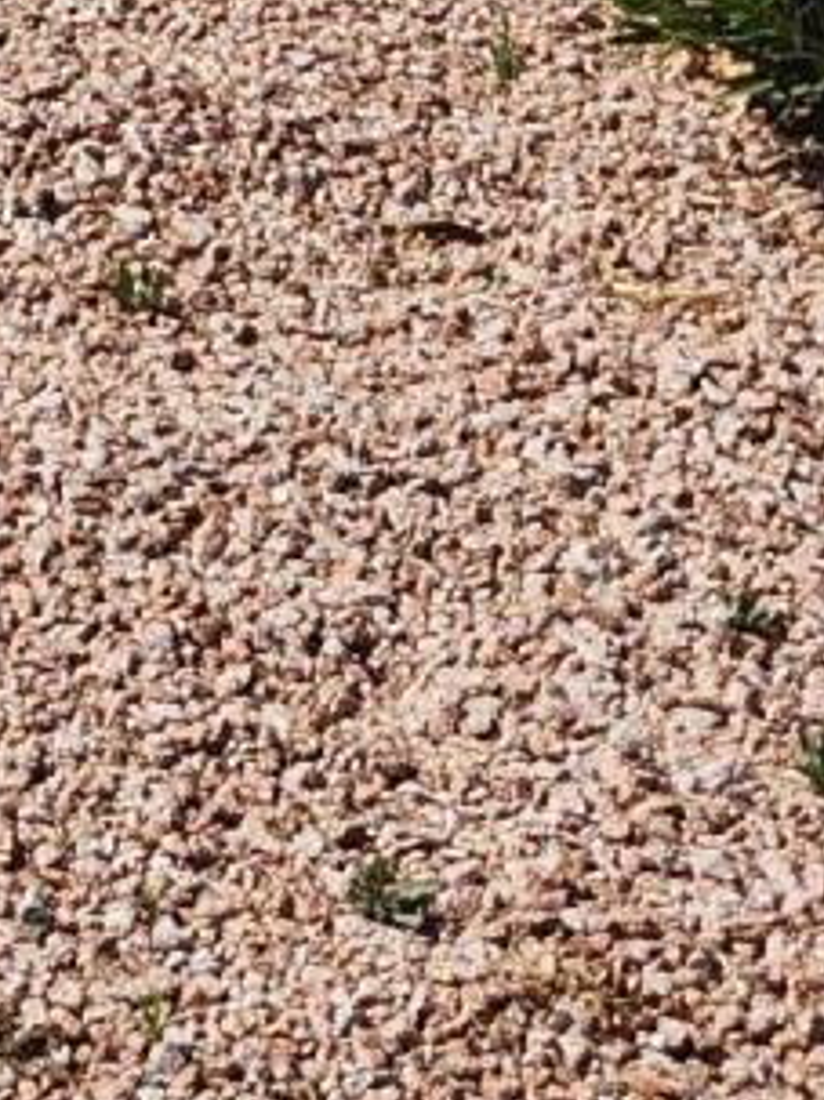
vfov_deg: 11.7
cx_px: -1383
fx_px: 4828
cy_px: -1067
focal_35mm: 152
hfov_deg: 8.6
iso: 20
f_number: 1.8
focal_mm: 5.4
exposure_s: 1/2371
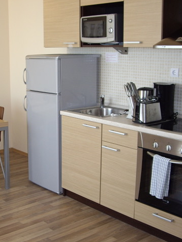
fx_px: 357
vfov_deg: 37.5
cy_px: 121
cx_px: 49
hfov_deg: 28.2
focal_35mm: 51
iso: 100
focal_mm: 7.9
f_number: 2.8
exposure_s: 1/80
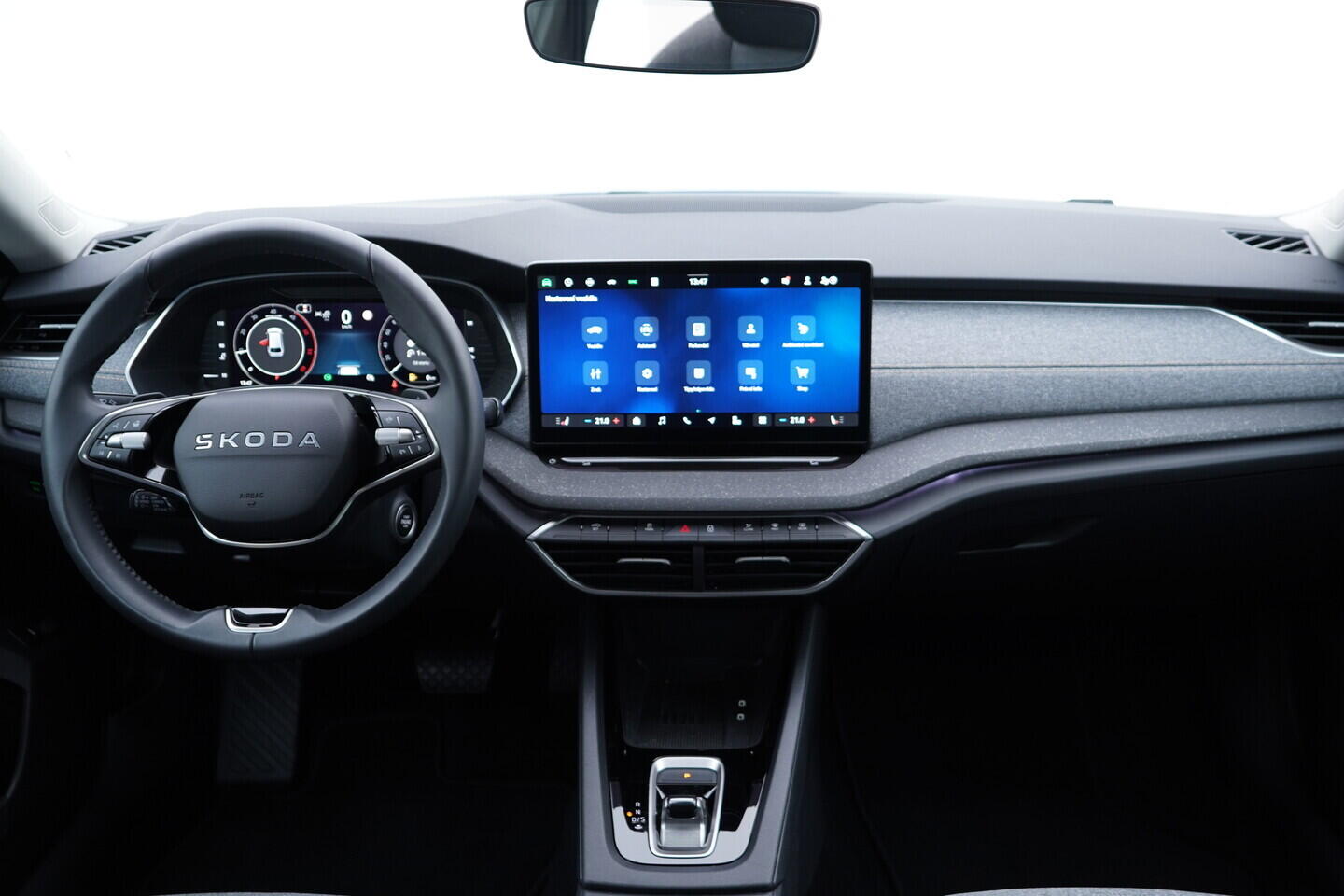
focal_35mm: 36
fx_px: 1344
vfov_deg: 36.9
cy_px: 448
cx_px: 672
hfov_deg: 53.1
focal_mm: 24
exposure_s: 1/40
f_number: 2.8
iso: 200
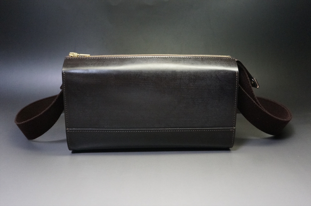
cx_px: 156
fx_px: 272
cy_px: 103
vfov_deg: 41.6
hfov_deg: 59.6
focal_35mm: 32
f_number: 4
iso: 3200
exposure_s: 1/160
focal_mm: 21
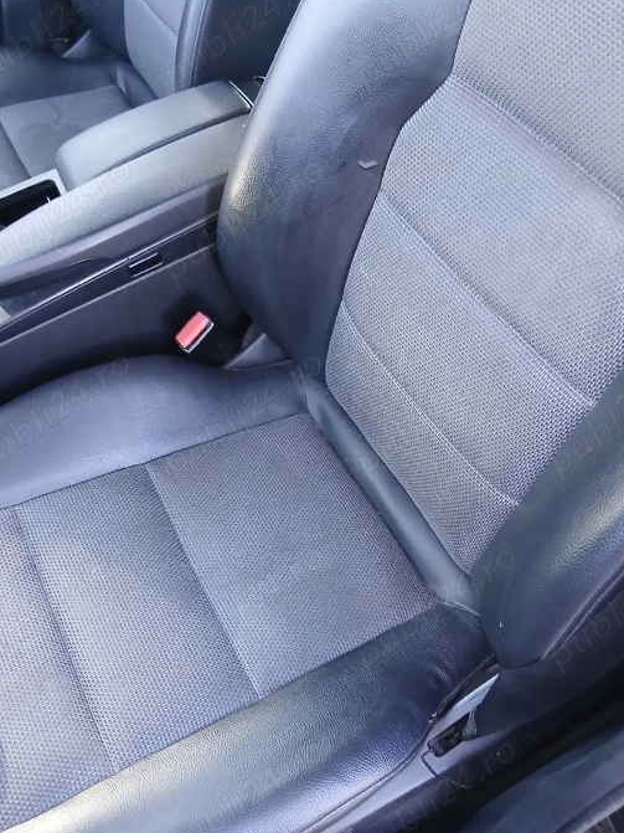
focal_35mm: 31
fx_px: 745
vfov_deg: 58.3
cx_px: 293
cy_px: 443
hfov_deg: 45.4
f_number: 1.8
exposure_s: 1/50
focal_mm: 3.98
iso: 320
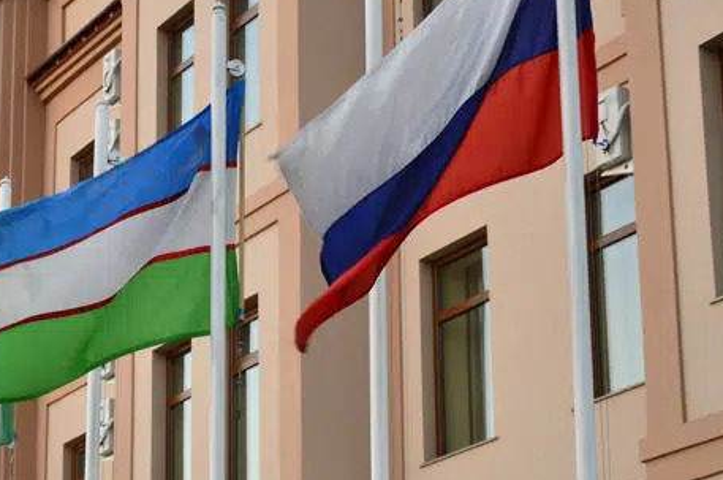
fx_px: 2226
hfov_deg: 18.1
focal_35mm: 111
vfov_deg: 12.3
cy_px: 208
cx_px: 32
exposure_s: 1/60
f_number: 4.5
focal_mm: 35
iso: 200
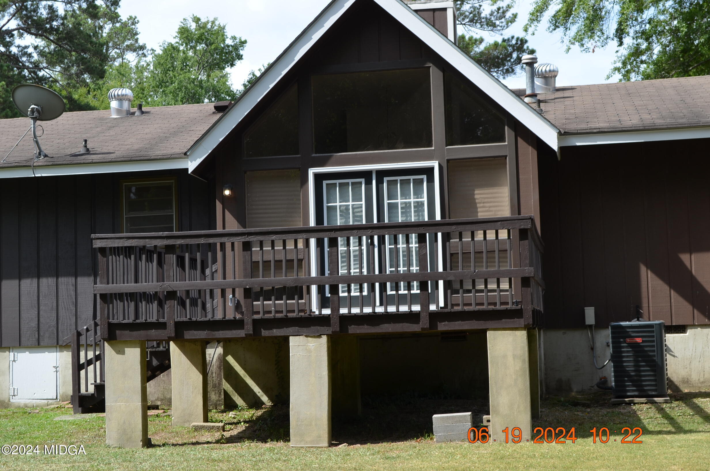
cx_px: 355
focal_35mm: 63
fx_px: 1240
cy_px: 236
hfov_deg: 32.0
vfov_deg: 21.5
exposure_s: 1/250
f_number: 8
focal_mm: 42
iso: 160
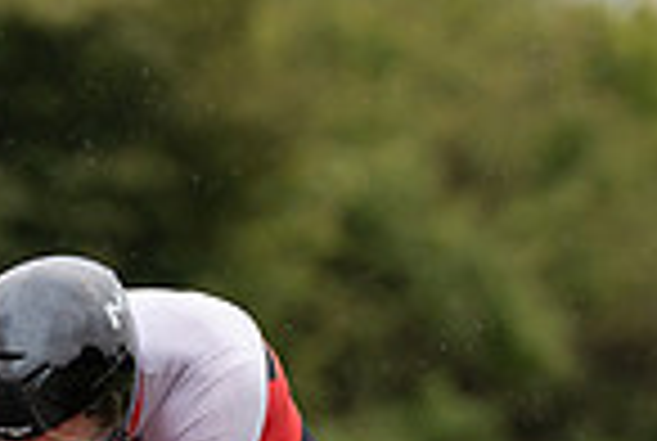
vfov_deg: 1.1
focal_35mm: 1248
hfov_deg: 1.6
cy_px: 601
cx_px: 195
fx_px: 22822
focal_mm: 200
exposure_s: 1/1000
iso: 250
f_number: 3.5
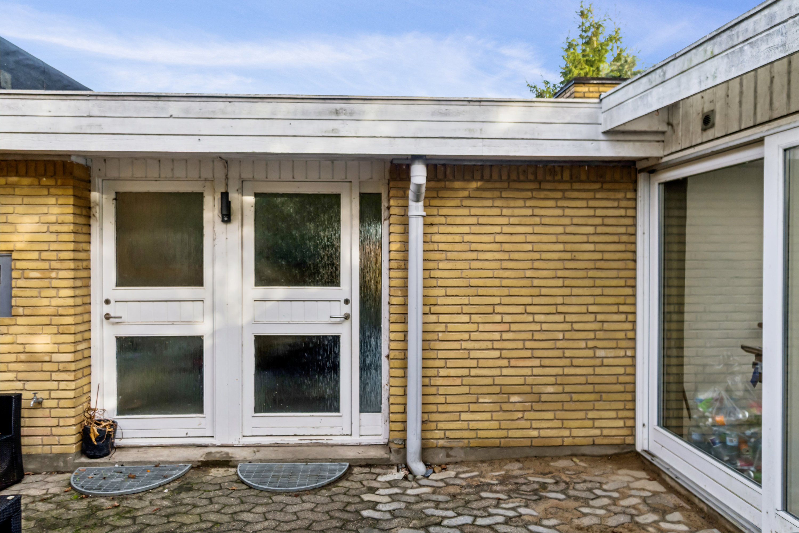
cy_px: 266
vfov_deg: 56.1
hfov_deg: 77.3
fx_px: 499
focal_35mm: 22
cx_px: 400
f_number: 4
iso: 200
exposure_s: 1/400
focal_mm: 15
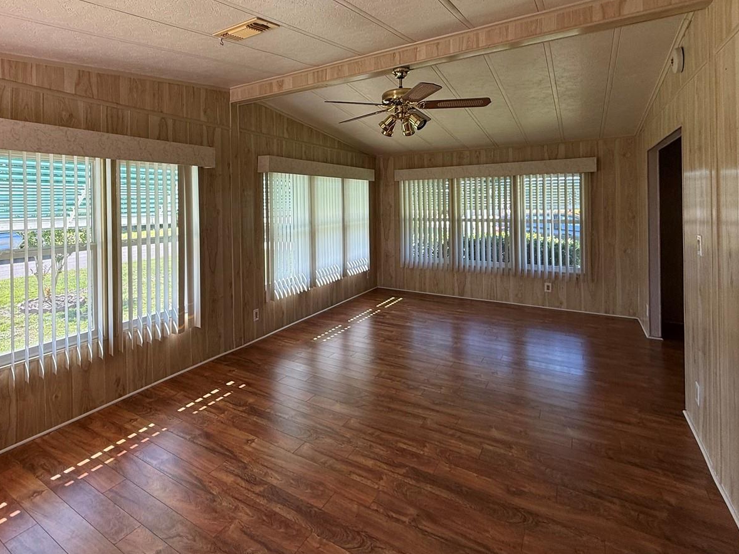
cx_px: 303
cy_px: 203
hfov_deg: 83.8
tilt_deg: +1.4
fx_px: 406
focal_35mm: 19
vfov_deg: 67.5
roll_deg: +0.8
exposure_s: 1/99
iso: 50
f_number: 2.2
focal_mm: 2.22
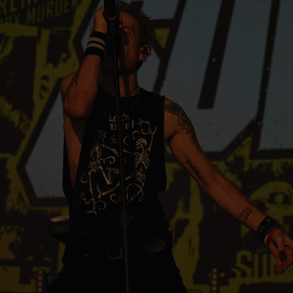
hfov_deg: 13.0
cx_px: 118
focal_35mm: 134
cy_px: 147
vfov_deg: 13.0
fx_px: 1283
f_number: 8
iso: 100
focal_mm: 105
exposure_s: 1/1000
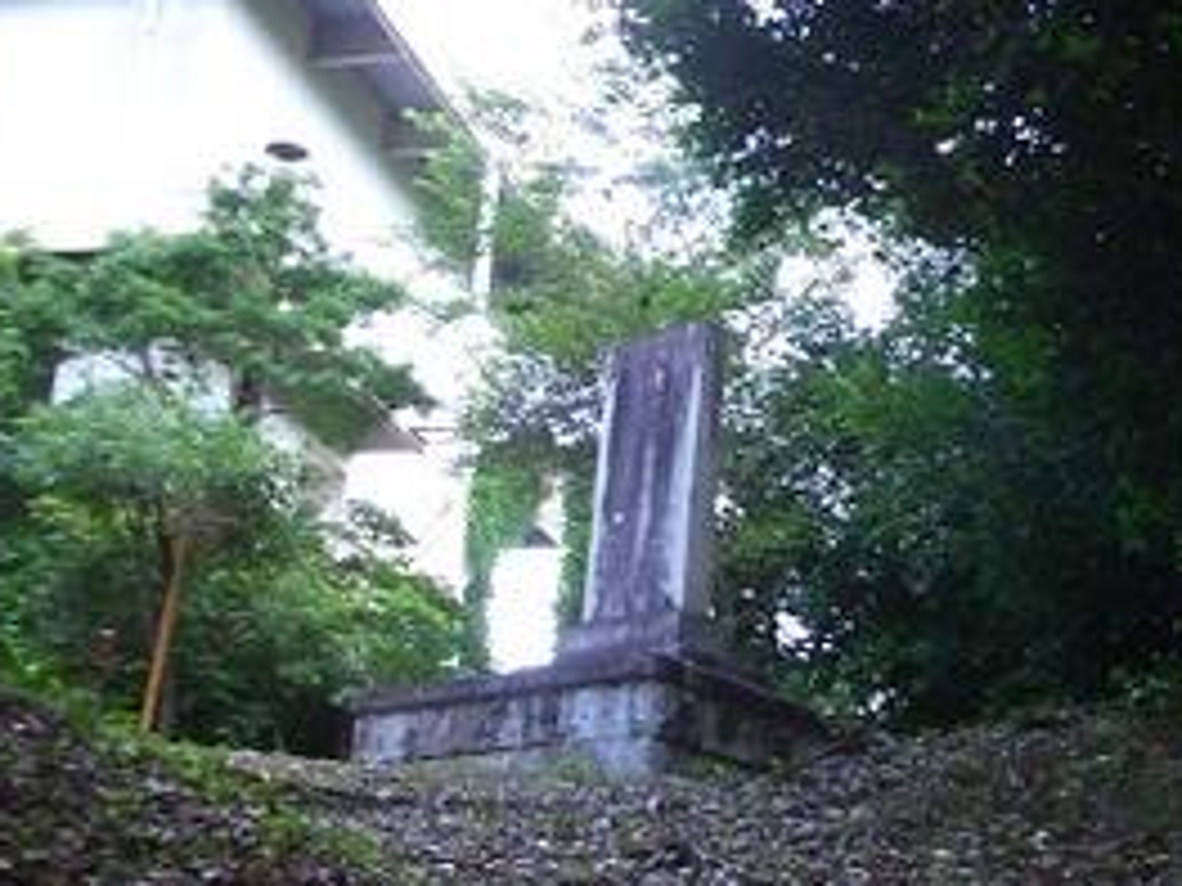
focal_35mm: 64
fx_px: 2184
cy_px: 486
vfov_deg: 22.9
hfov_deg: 30.0
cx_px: 809
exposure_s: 1/100
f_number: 2.6
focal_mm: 5.8
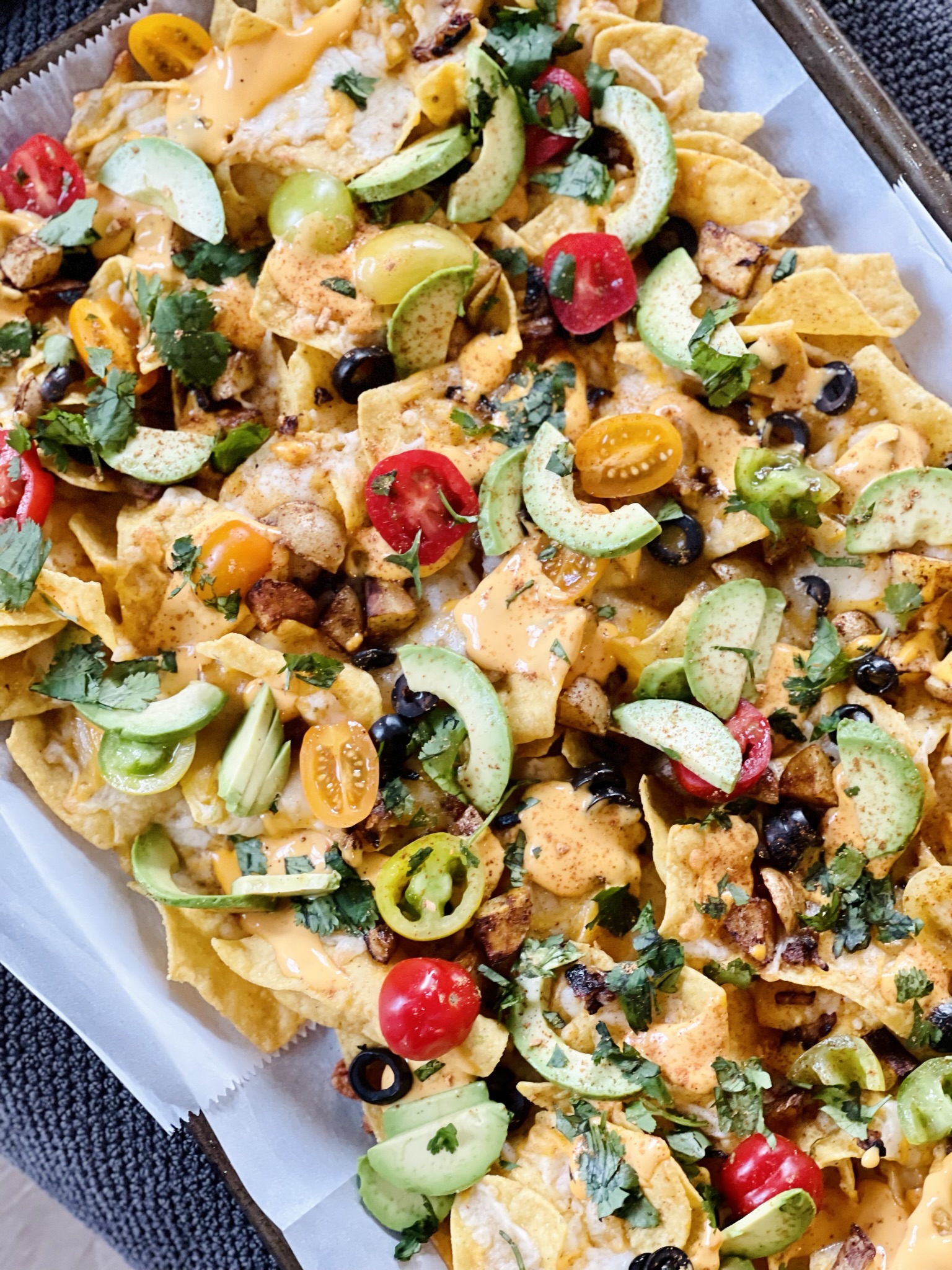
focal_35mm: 64
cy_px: 635
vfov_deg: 30.3
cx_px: 476
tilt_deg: -82.2
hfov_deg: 22.9
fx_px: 2347
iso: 320
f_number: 2.2
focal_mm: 7.5
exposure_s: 1/40
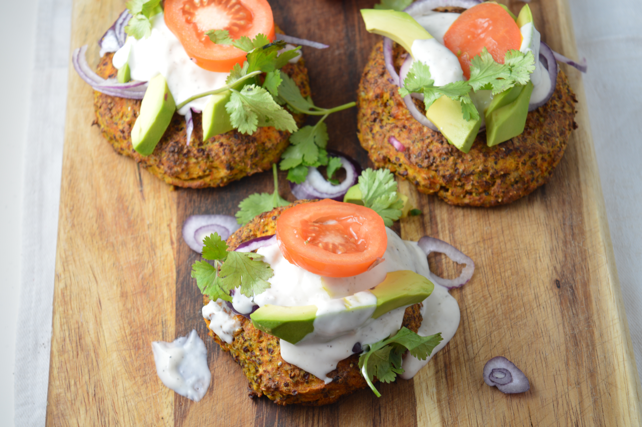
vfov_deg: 16.5
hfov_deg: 24.6
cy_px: 214
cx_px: 321
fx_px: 1470
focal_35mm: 82
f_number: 5.6
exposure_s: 1/30
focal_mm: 55
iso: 100
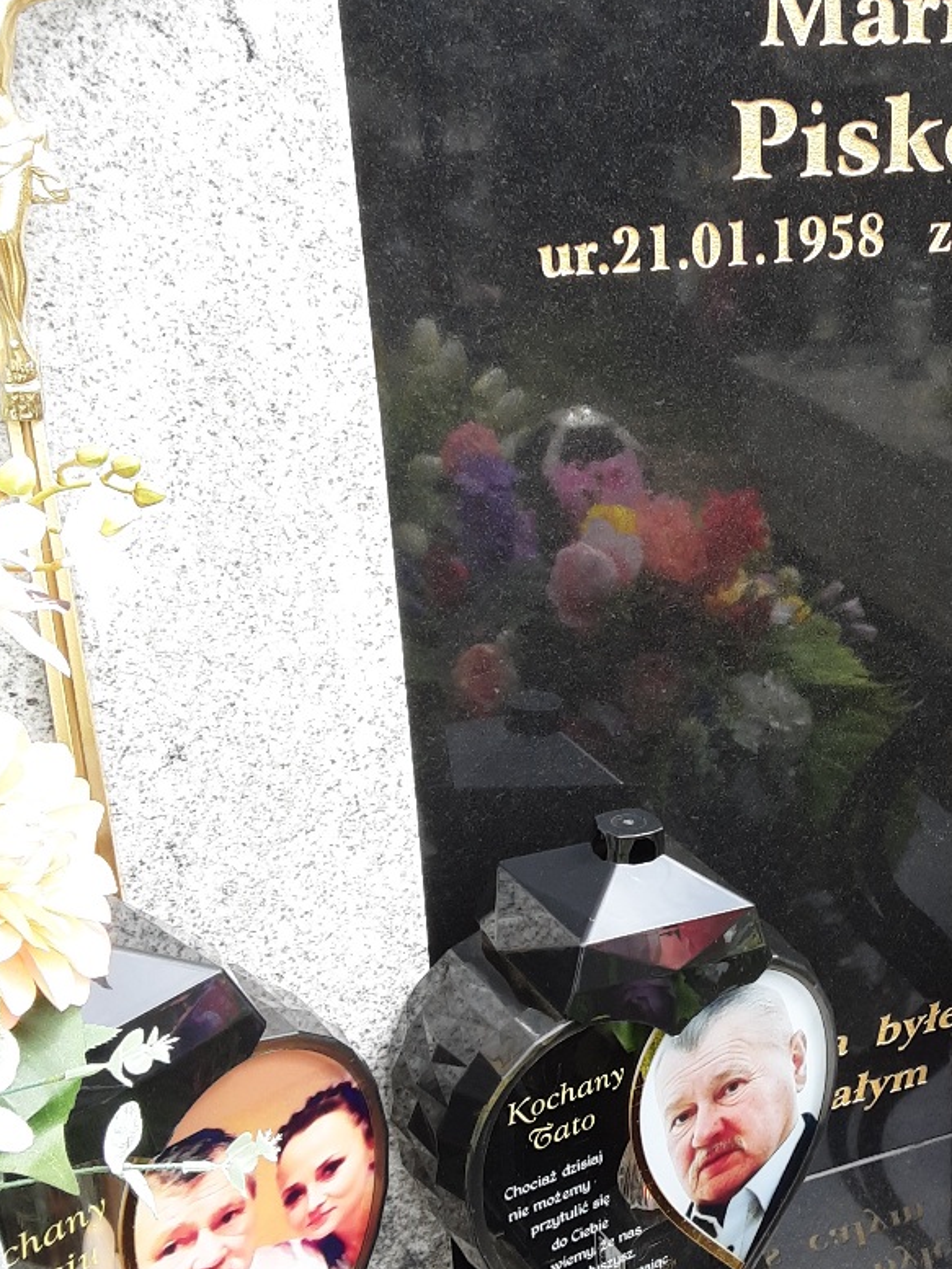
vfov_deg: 40.4
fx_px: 1723
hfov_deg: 30.2
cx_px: 760
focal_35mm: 47
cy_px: 652
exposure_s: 1/345
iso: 40
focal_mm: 2.9
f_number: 1.9
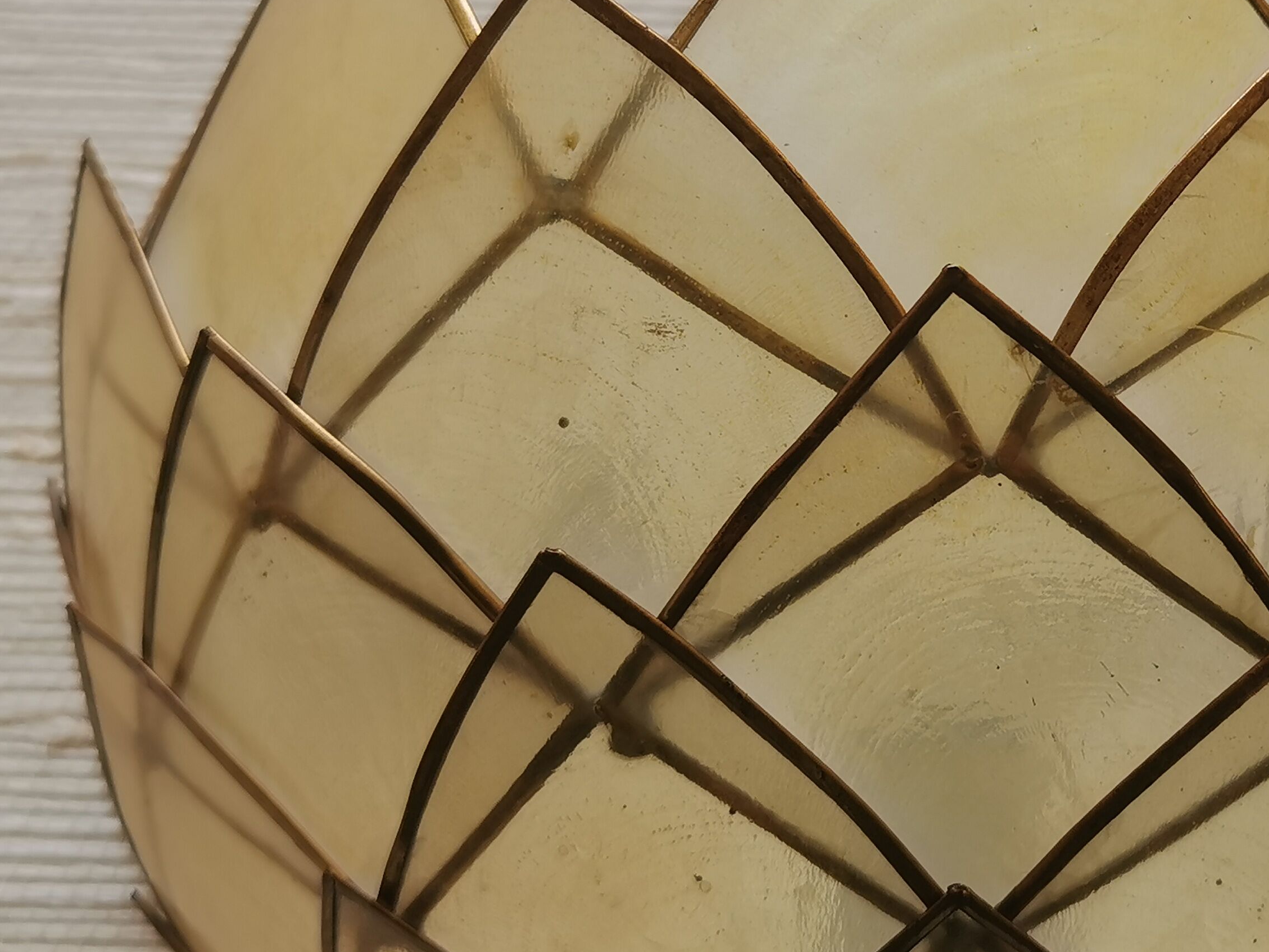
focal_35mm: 63
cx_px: 943
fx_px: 2310
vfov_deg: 23.2
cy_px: 332
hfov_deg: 30.2
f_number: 1.8
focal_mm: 5.58
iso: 50
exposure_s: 1/224
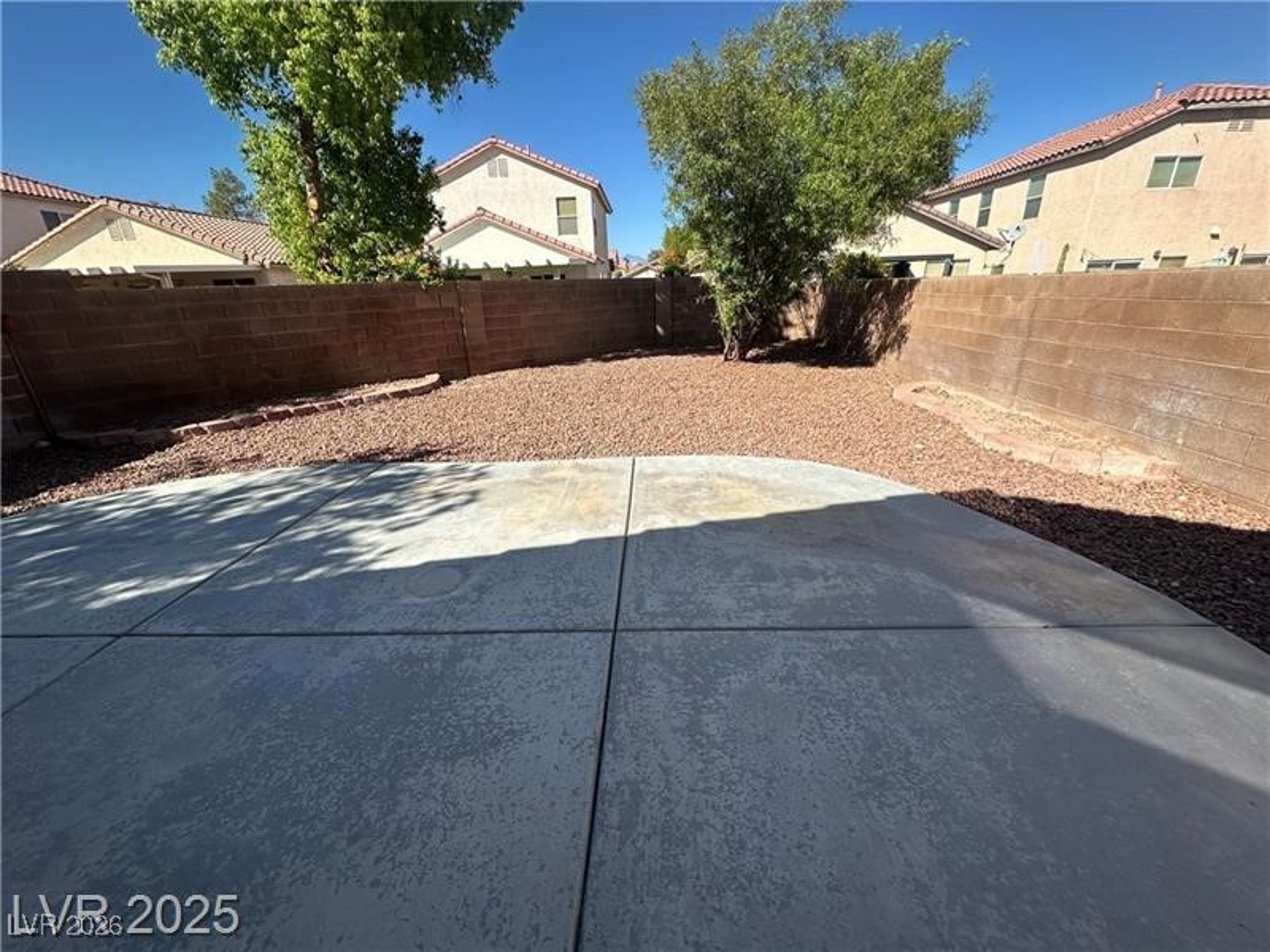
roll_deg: +2.3
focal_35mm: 14
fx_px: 514
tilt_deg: -19.8
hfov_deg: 102.1
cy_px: 476
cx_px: 635
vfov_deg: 85.7
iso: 50
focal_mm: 2.22
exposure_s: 1/1795
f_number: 2.2
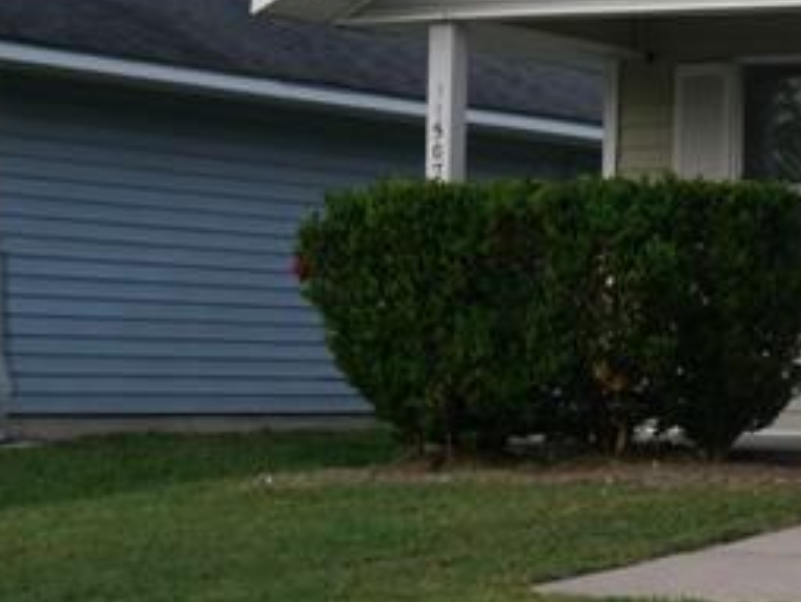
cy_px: 205
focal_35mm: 129
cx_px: 1283
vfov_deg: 11.5
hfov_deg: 14.1
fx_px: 2988
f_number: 4.5
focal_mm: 16
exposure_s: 1/160
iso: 200
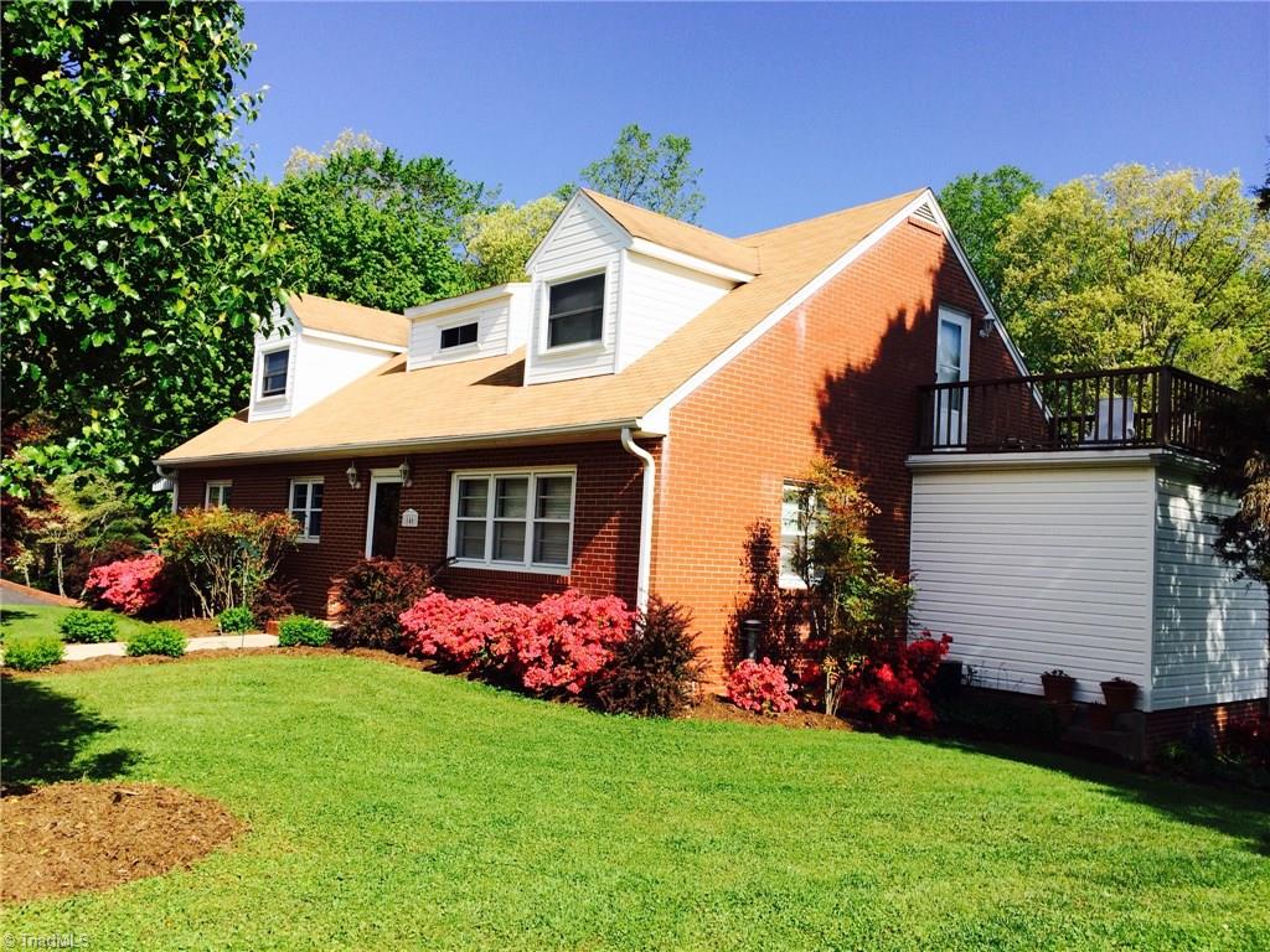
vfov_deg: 46.8
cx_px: 635
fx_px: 1101
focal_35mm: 30
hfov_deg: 60.0
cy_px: 476
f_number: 2.2
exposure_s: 1/1642
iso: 32
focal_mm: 4.12
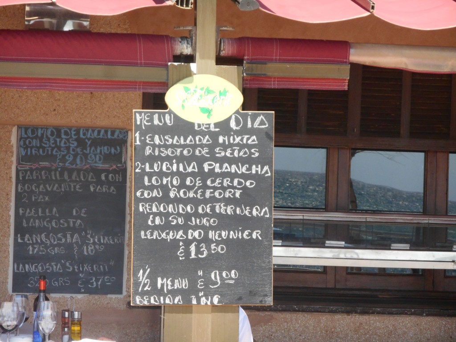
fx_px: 2398
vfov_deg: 8.2
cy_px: 171
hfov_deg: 10.9
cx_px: 228
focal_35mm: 182
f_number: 6.4
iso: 280
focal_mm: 32.9
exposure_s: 1/250
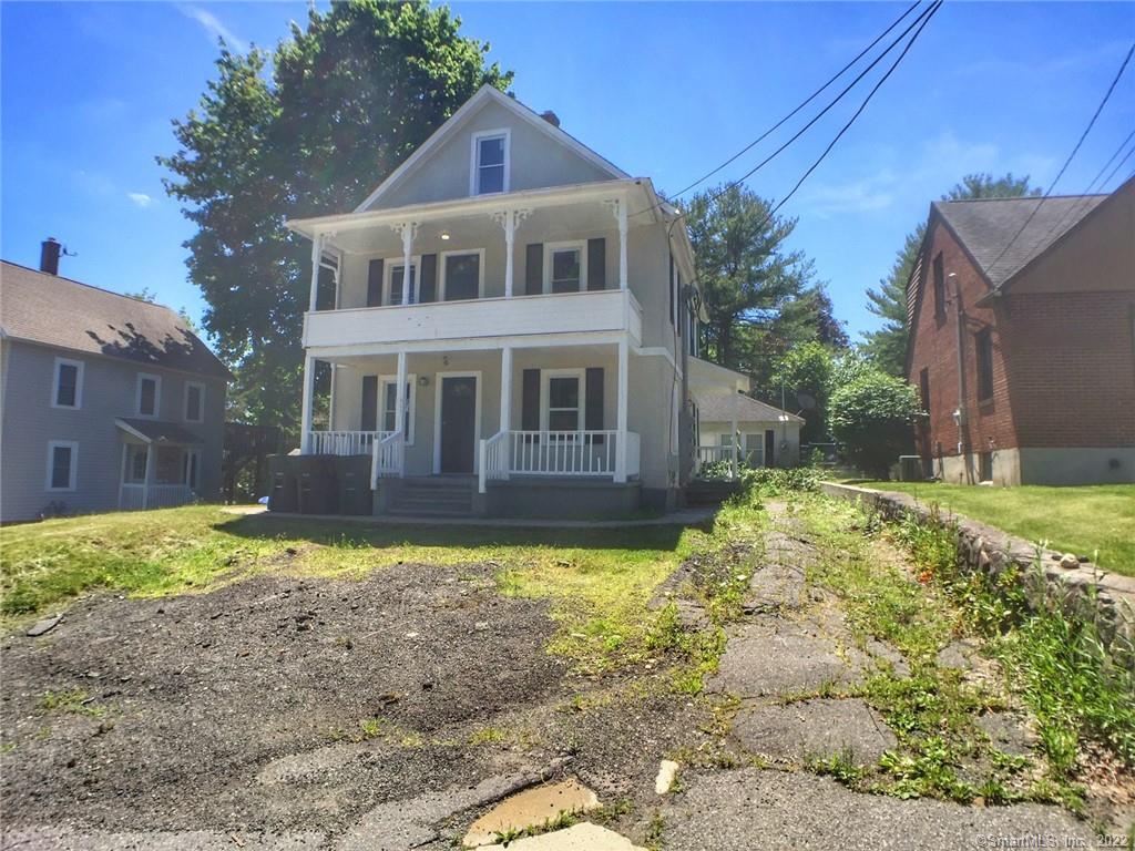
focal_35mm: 29
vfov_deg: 48.2
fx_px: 951
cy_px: 426
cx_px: 568
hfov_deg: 61.7
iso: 32
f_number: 2.2
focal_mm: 4.15
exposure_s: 1/1364
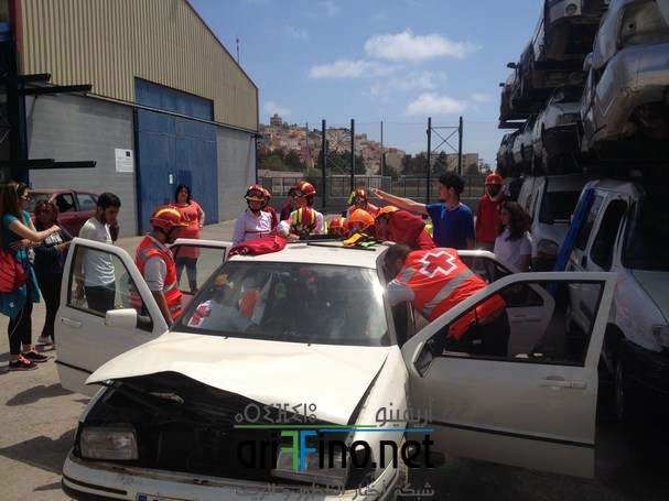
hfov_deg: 52.6
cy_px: 250
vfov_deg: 40.7
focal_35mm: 35
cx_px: 334
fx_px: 676
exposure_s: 1/2907
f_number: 2.4
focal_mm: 4.28
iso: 50
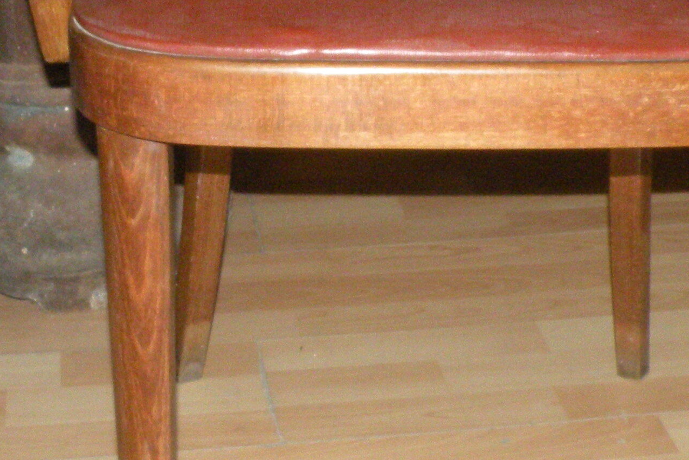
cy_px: 22
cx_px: 377
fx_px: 1875
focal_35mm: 98
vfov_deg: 13.8
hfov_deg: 20.8
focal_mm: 5.8
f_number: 8
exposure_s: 1/60
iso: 334
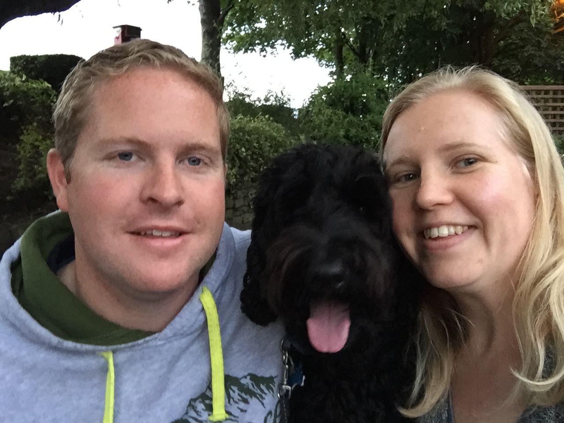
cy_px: 212
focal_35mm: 31
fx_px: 505
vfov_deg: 45.4
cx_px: 282
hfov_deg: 58.4
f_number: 2.2
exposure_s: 1/33
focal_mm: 2.65
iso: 200
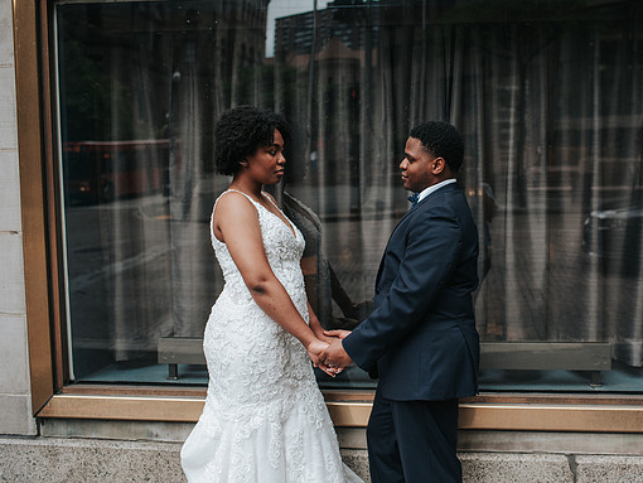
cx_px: 379
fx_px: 781
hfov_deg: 44.6
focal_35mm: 42
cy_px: 264
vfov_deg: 34.4
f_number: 2.8
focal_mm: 35
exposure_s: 1/1250
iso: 1000
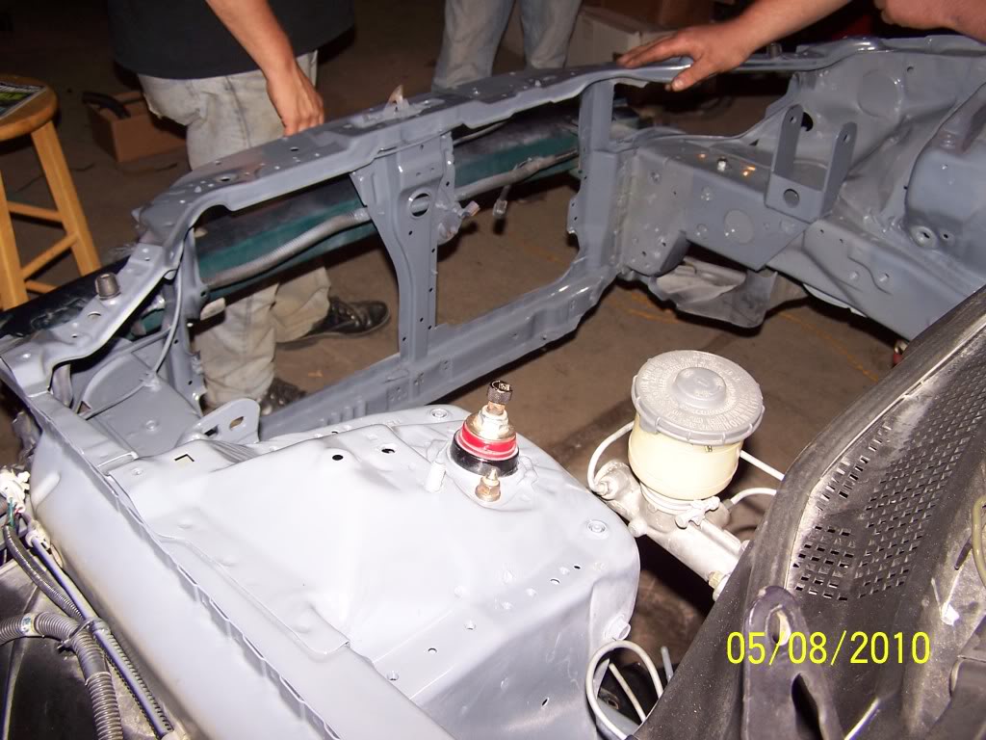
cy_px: 370
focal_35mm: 38
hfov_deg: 49.0
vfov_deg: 37.7
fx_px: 1082
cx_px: 493
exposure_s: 1/60
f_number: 2.8
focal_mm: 6.3
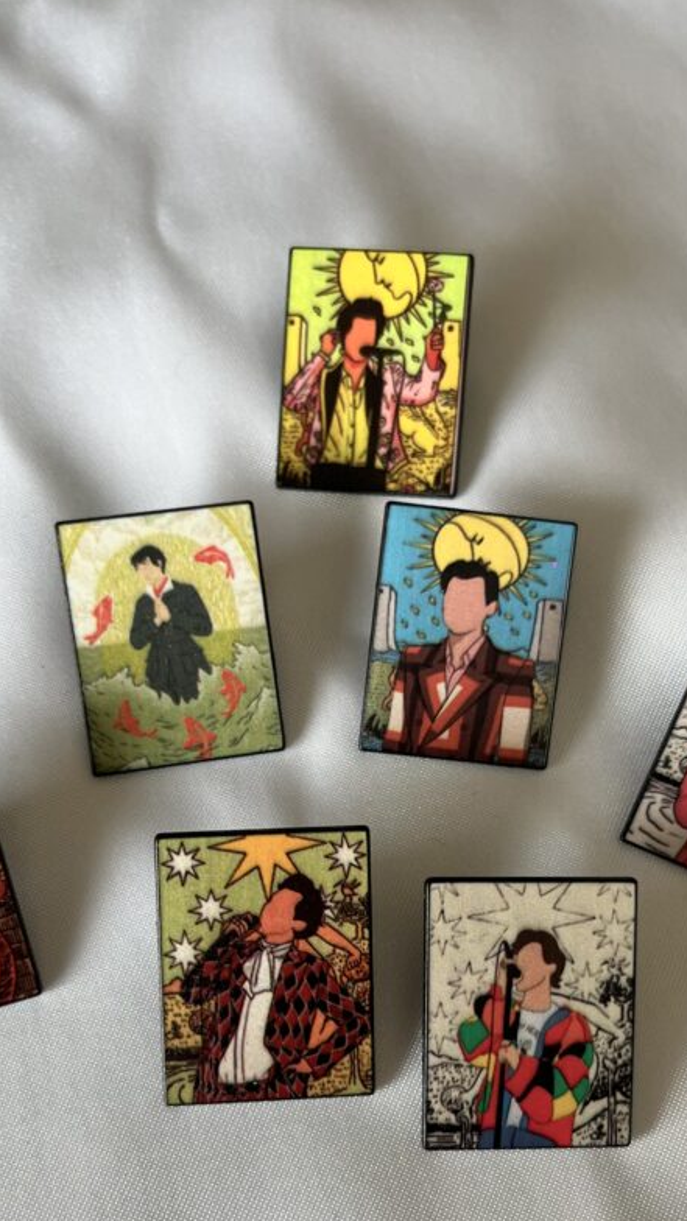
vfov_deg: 53.4
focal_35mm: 37
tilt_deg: -69.9
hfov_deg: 32.0
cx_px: 346
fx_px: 1198
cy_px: 768
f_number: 1.6
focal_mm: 5.1
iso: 125
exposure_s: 1/121
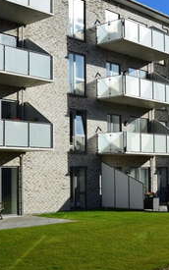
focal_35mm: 54
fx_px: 396
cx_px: 82
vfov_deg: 37.7
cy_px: 135
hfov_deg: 24.1
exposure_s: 1/500
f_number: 11
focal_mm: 23
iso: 280
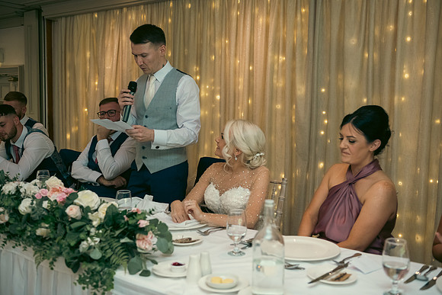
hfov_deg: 48.4
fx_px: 491
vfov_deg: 33.4
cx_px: 221
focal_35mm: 40
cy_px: 148
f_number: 3.5
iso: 800
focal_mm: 40
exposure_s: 1/160
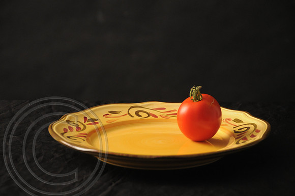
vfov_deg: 11.4
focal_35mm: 120
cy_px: 98
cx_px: 148
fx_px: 982
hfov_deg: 17.1
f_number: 5.6
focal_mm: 80
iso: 800
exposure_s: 1/100
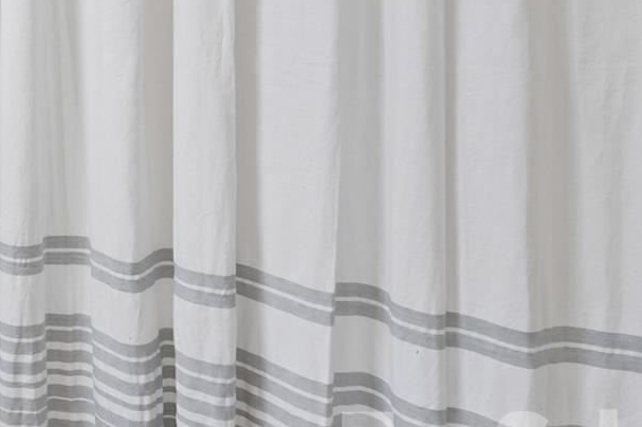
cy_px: -102
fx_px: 968
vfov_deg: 22.6
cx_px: -404
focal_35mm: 54
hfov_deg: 24.6
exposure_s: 1/5
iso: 400
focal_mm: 16.1
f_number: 13
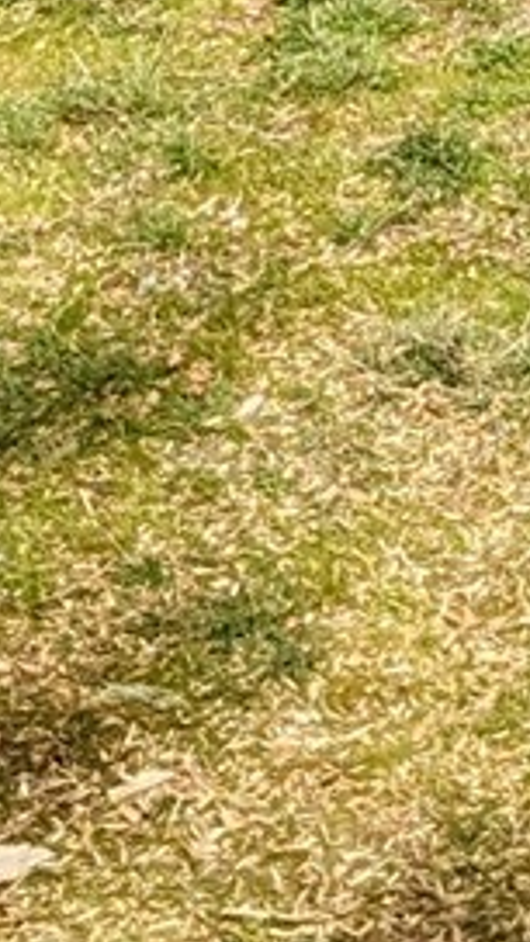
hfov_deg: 7.0
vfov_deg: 11.0
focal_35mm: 173
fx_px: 4322
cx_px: 478
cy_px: -1129
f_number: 1.73
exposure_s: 1/3906
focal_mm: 4.38
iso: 56
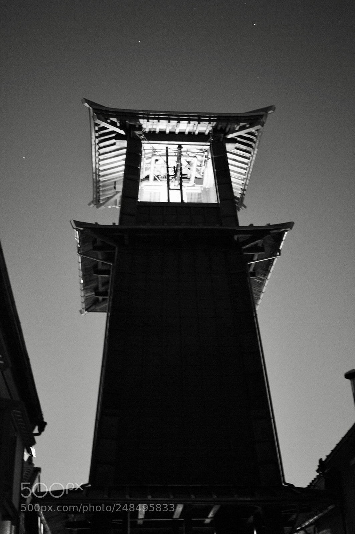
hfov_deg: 26.9
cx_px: 178
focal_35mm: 50
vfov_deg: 39.6
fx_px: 741
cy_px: 267
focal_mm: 50
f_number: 1.8
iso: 6400
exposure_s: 1/15
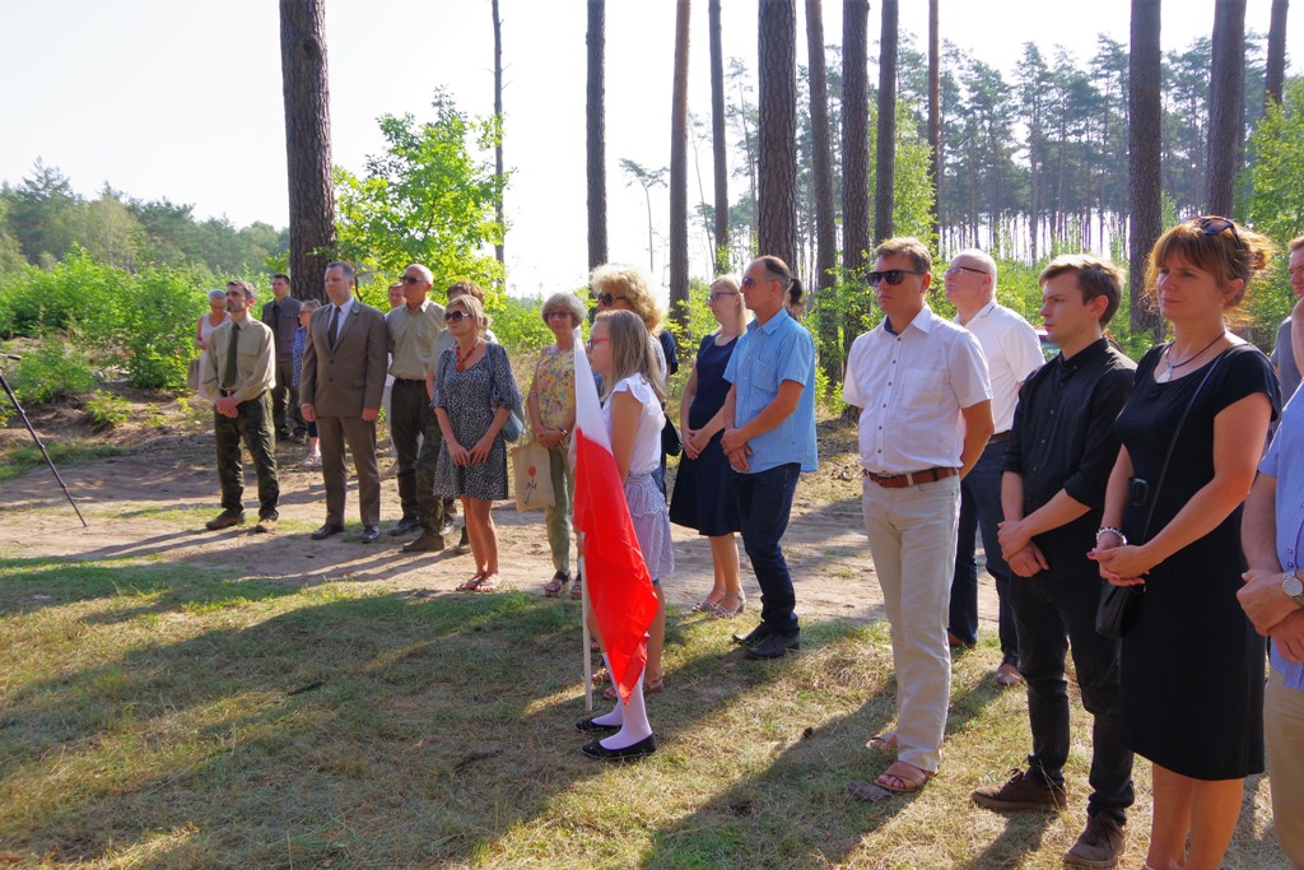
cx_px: 652
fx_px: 978
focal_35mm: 27
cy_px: 435
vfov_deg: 47.9
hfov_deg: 67.4
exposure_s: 1/125
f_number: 10
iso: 200
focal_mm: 18
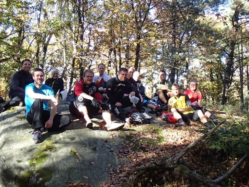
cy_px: 94
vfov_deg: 29.7
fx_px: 353
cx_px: 124
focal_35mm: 49
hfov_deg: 38.9
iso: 640
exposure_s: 1/250
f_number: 4.9
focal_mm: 8.8
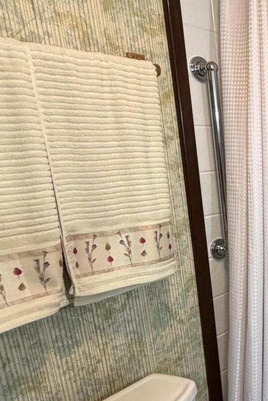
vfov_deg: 51.5
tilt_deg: -14.7
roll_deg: +1.1
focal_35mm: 37
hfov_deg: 28.0
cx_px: 370
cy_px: 245
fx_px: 413
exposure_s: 1/60
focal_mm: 2.22
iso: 400
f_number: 2.2
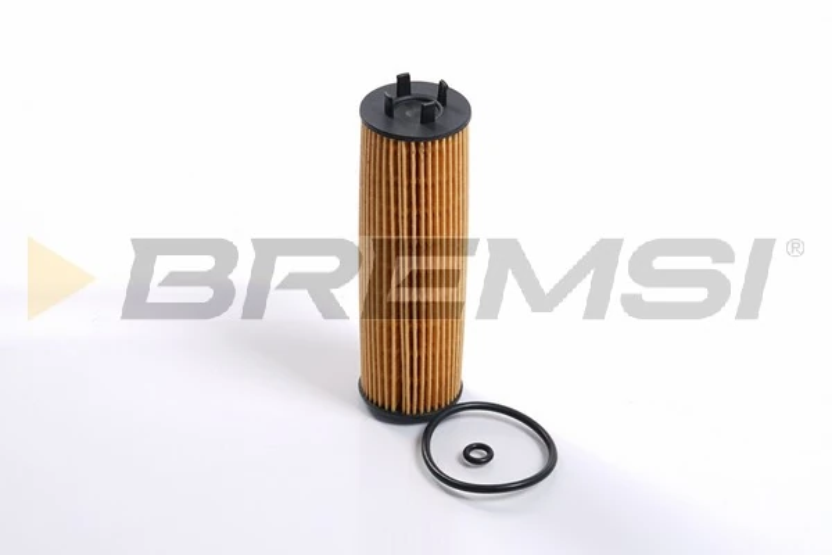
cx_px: 416
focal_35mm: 50
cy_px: 278
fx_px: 1155
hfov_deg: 39.6
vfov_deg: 27.0
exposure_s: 1/60
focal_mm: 50
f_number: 10
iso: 50
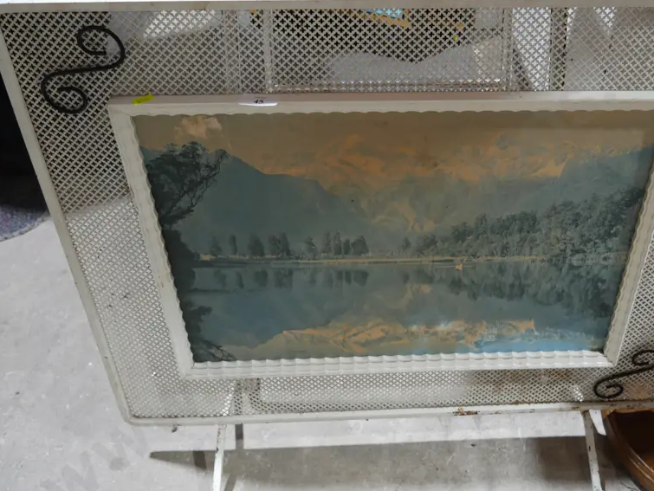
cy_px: 234
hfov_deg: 48.5
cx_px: 405
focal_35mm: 38
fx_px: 718
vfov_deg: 37.7
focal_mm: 14
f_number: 3.5
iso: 320
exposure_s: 1/60
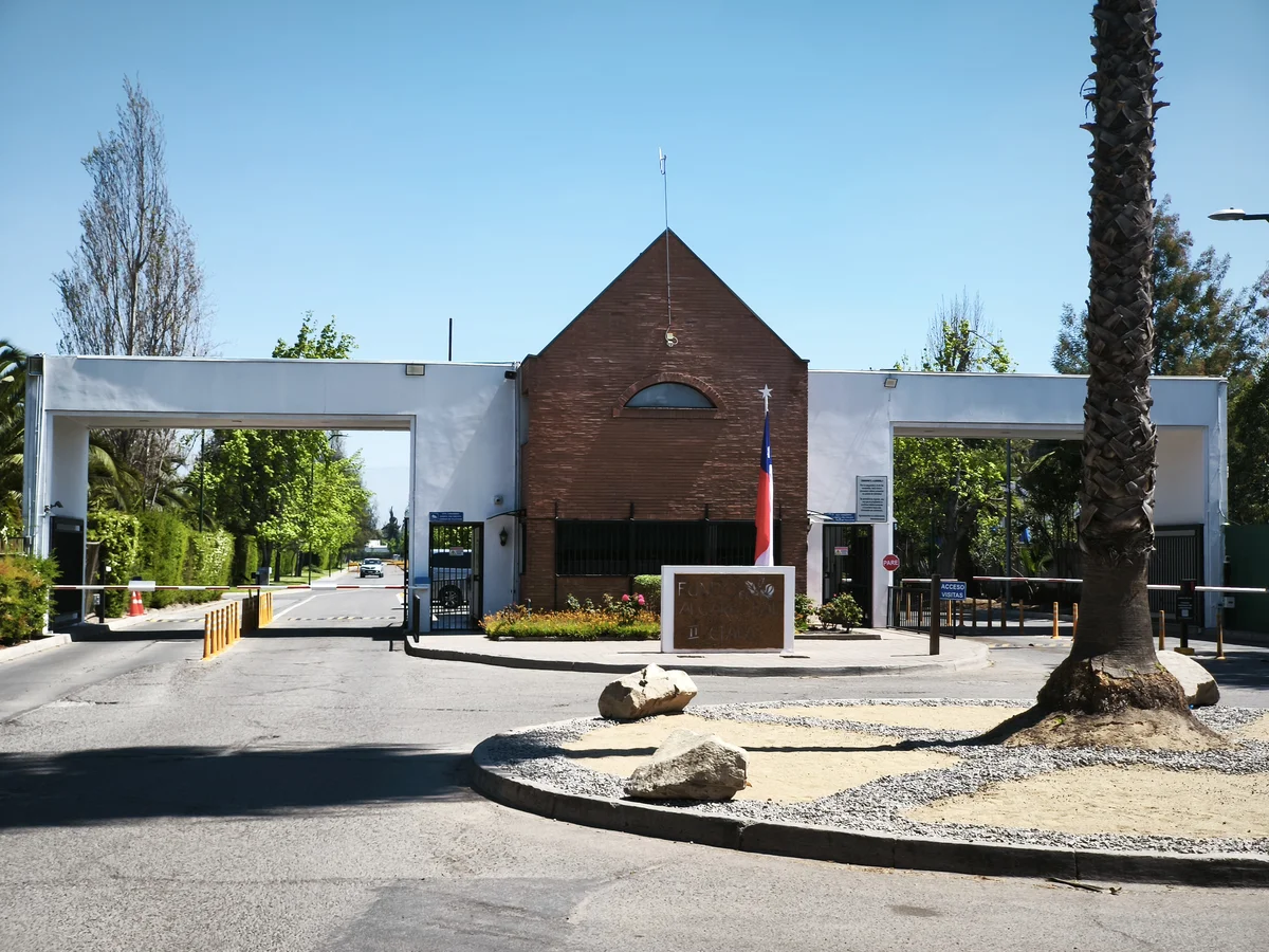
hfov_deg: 38.2
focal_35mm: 50
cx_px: 634
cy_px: 476
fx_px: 1833
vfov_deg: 29.1
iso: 50
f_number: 1.9
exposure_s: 1/318
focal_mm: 7.1
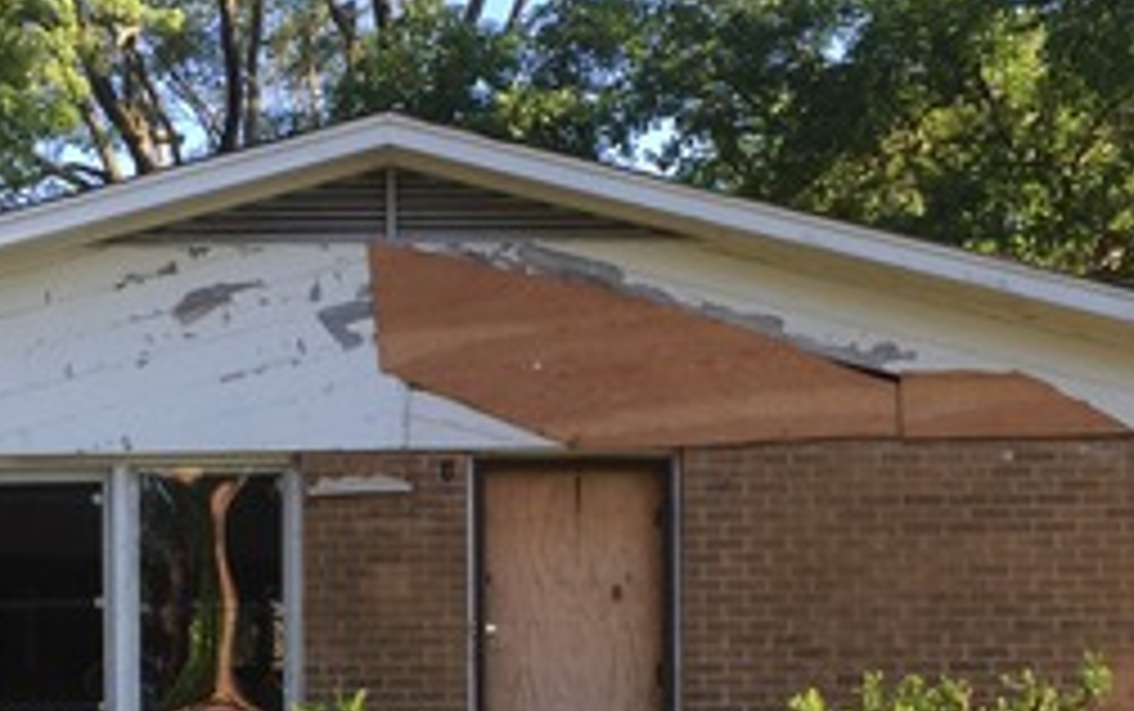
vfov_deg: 16.5
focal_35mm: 78
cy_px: 657
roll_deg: +1.7
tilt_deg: +2.5
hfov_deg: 26.4
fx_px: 2413
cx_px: 436
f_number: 2.2
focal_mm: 4.15
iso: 32
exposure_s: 1/373
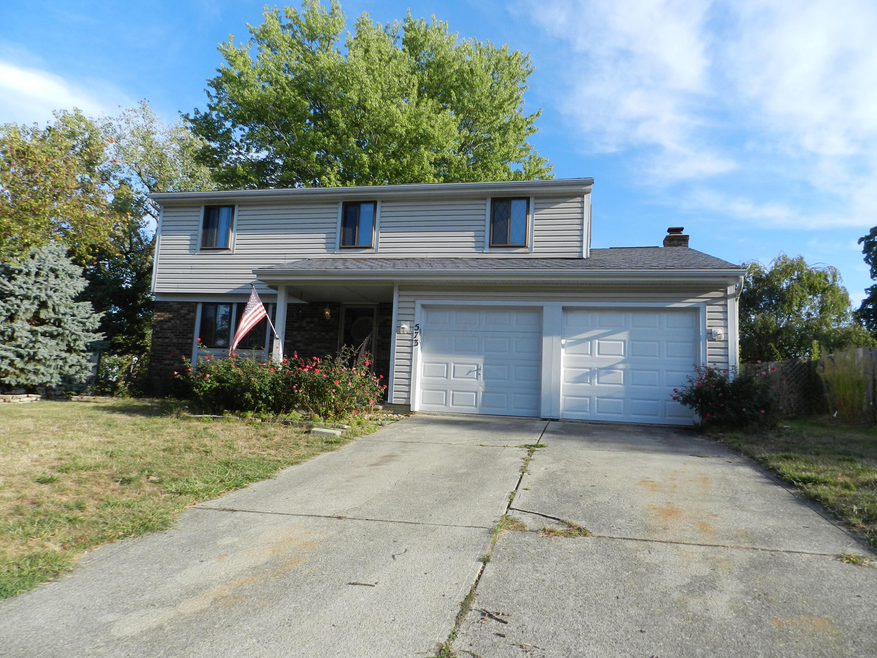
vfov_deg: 58.9
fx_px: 583
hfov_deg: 73.9
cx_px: 438
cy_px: 329
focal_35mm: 23
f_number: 3.4
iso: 160
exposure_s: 1/1000
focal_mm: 4
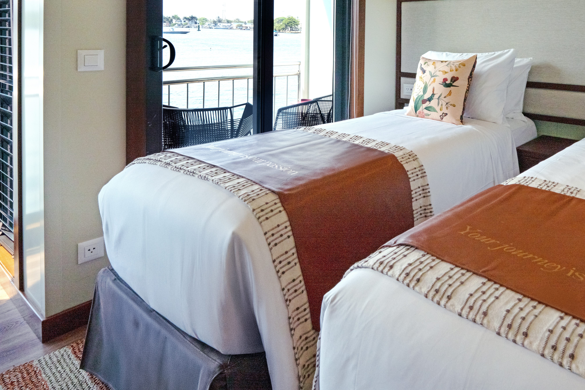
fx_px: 406
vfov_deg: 46.7
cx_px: 467
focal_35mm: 25
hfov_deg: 65.1
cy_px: 46
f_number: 11
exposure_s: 1/320
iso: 1000
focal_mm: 14
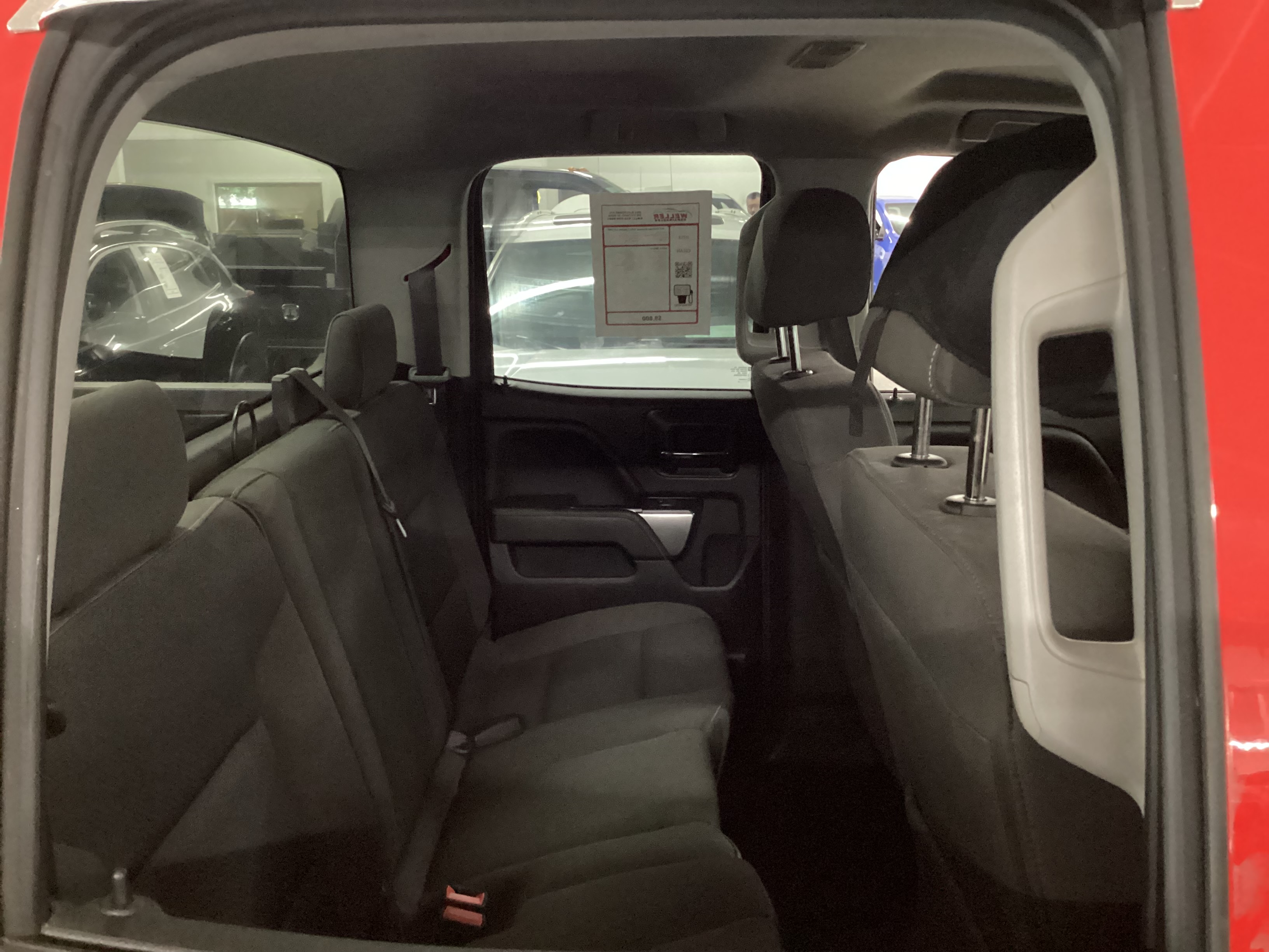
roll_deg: +0.8
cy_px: 476
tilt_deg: -14.7
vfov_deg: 45.4
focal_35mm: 31
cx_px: 634
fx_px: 1136
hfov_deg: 58.4
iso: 800
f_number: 2.4
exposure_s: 1/20
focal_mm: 3.3
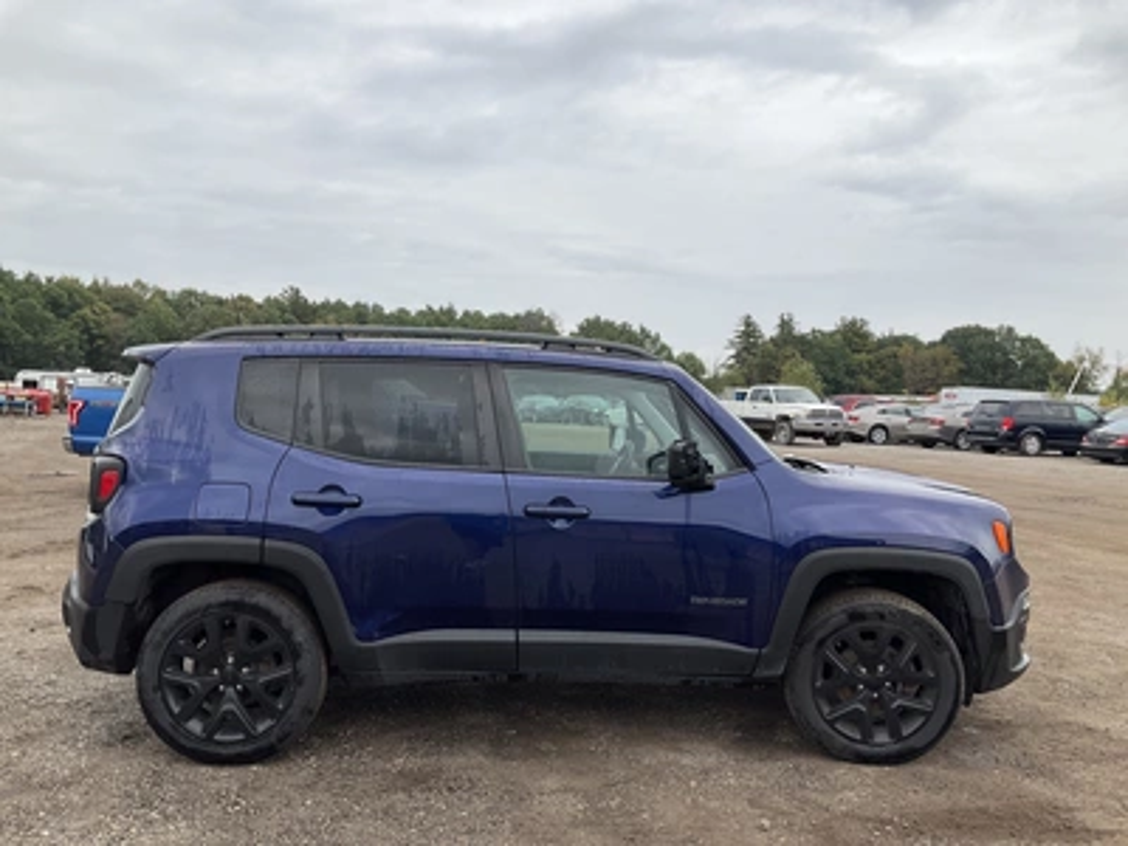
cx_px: 564
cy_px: 423
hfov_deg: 61.7
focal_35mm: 29
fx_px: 945
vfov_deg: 48.2
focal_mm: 3
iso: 25
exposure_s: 1/657
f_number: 1.8
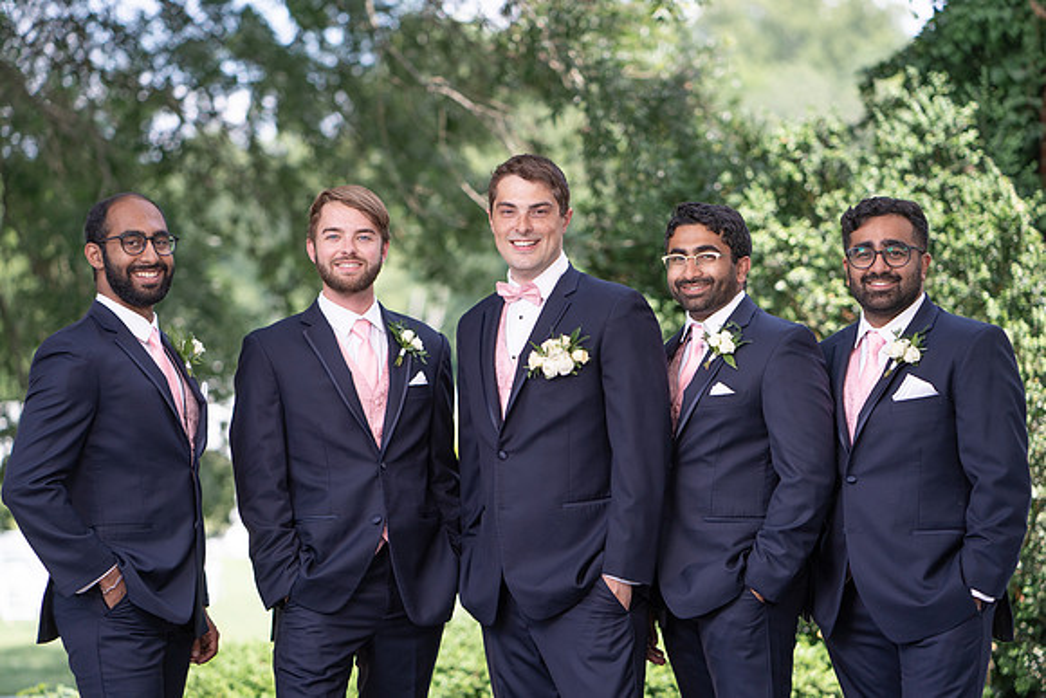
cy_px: 344
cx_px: 515
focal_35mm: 90
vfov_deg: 15.1
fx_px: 2628
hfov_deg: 22.5
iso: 100
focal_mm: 85
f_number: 2.2
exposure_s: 1/1000
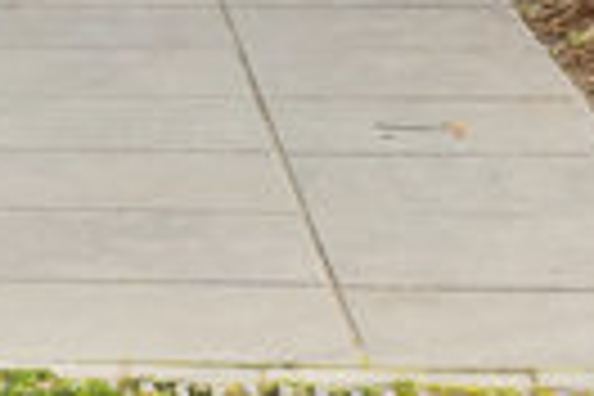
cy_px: -623
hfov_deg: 6.5
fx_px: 5181
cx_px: -99
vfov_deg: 4.3
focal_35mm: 314
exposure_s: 1/80
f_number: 8
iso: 200
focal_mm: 35
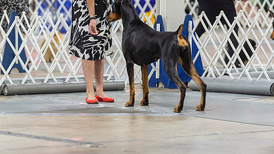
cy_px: -1
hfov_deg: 9.1
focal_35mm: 238
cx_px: 116
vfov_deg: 5.1
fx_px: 1730
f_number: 2.8
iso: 2000
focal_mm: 132
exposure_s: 1/160
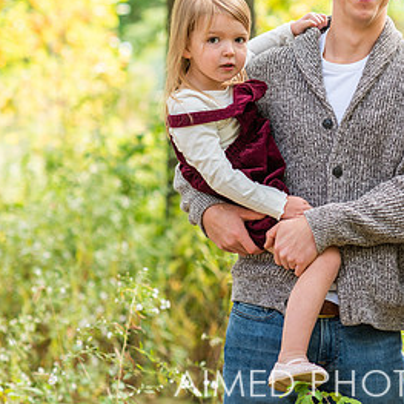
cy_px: 116
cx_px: 390
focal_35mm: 161
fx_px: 2126
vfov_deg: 10.8
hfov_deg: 10.8
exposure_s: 1/250
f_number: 2.8
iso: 100
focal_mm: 85
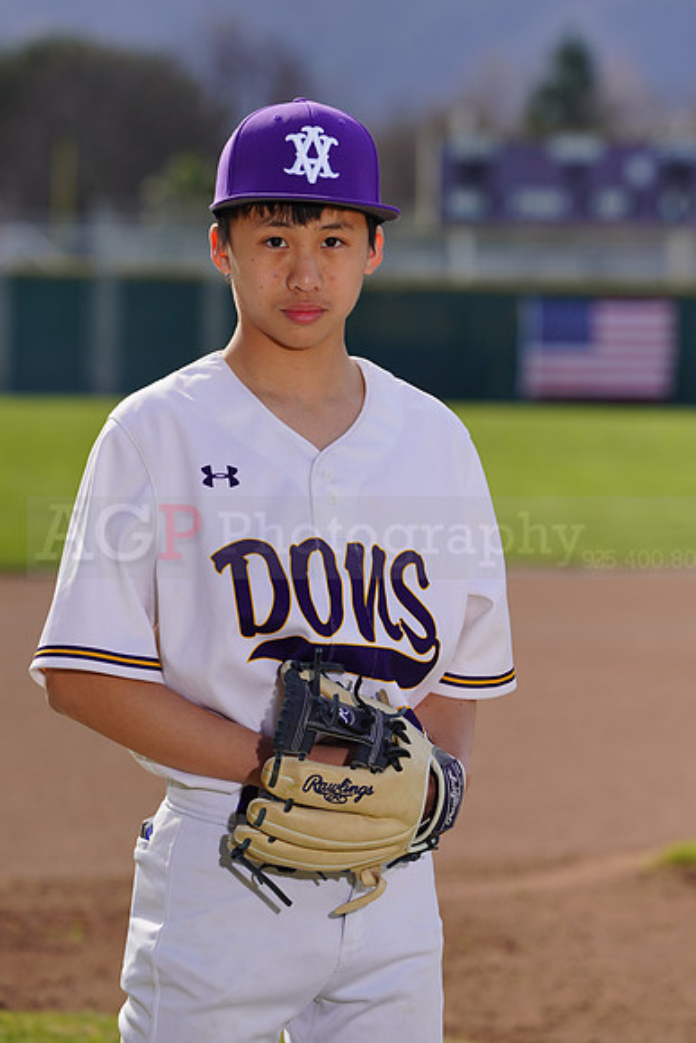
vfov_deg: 8.5
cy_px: 522
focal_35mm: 241
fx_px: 6984
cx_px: 348
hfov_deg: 5.7
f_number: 8
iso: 100
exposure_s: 1/250
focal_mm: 241
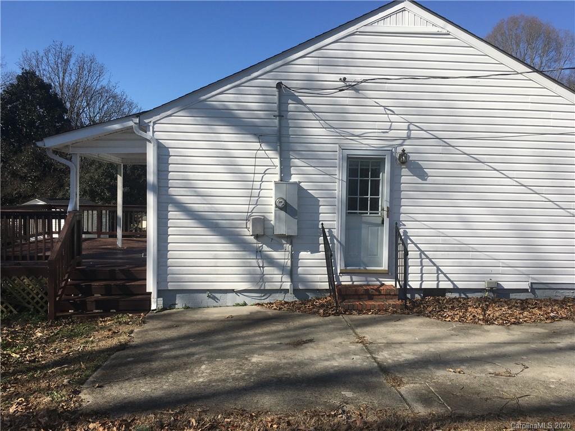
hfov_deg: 61.7
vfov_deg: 48.2
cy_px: 216
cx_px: 288
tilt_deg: -0.8
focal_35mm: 29
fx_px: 482
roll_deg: -0.9
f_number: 2.2
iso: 25
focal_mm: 4.15
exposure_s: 1/1923
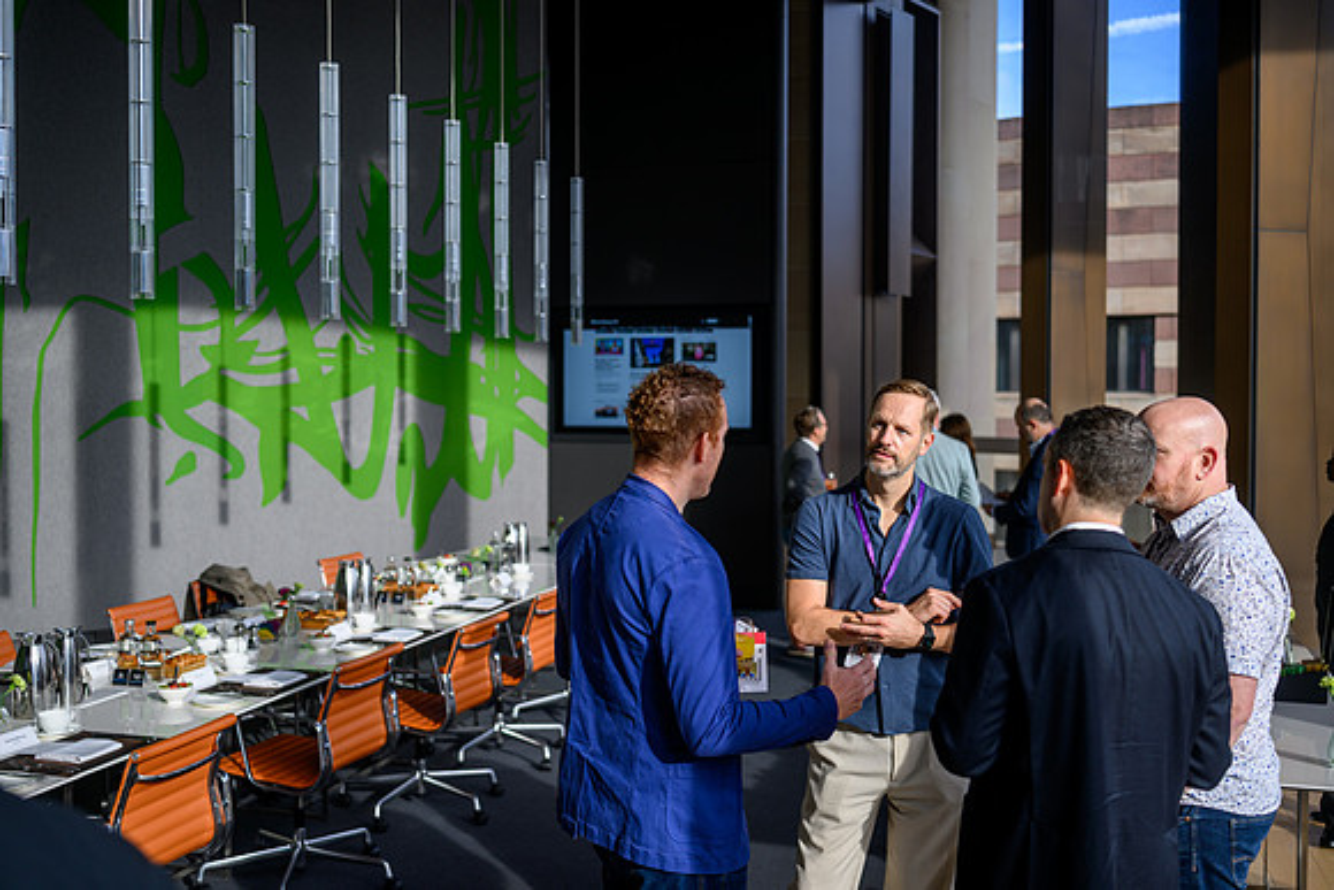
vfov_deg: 37.3
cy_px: 445
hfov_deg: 53.7
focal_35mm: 36
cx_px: 667
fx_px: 1317
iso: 80
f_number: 2
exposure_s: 1/640
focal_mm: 35
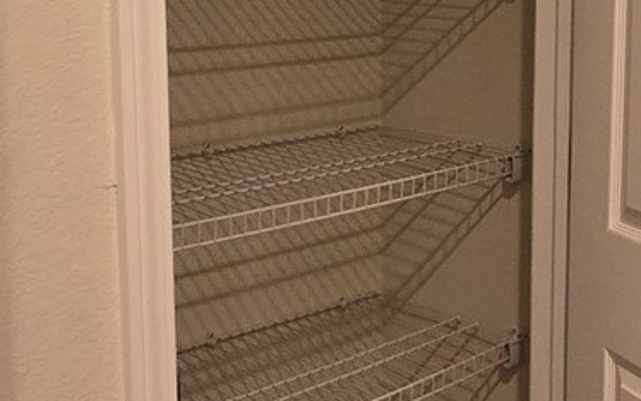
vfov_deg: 21.9
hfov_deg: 33.2
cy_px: 111
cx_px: 545
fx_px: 1031
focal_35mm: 59
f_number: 2.2
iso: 400
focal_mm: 2.2
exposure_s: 1/60
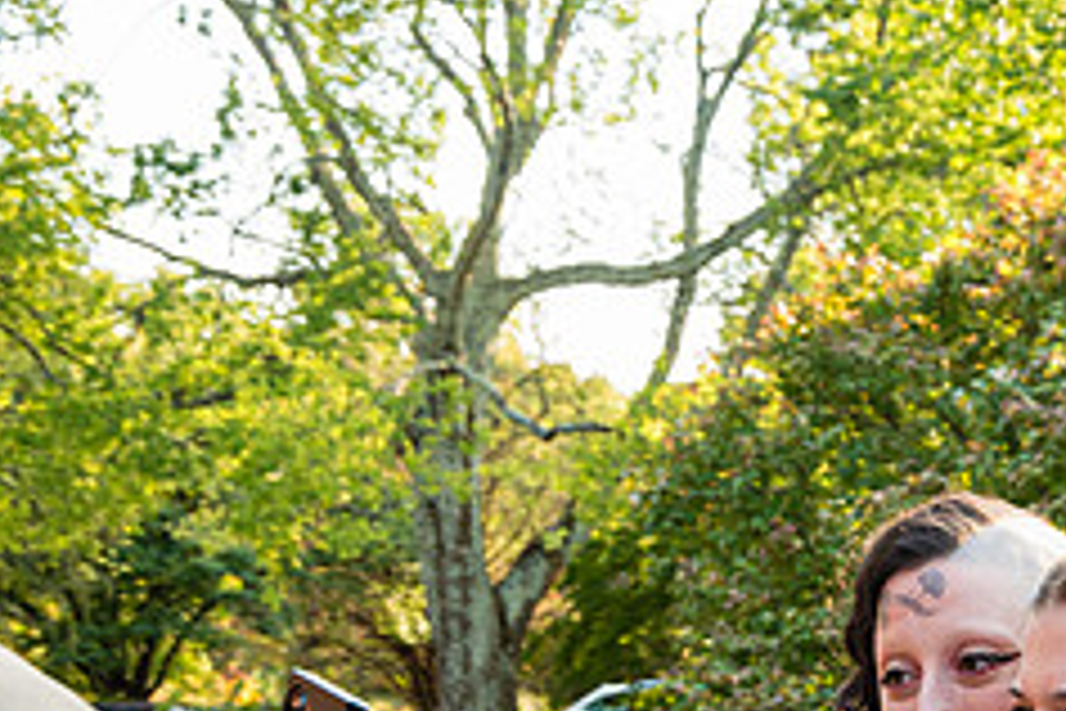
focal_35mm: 80
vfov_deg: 16.6
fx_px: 2369
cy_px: 749
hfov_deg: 25.1
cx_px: 805
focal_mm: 32
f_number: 7.1
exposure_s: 1/125
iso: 500
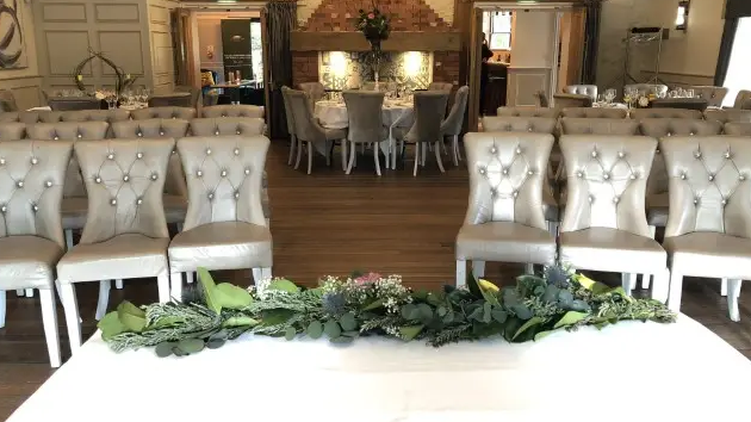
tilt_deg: -13.5
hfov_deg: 62.6
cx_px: 373
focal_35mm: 31
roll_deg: +0.8
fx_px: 617
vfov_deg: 37.7
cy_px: 199
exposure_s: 1/17
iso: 100
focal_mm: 4
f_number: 1.8
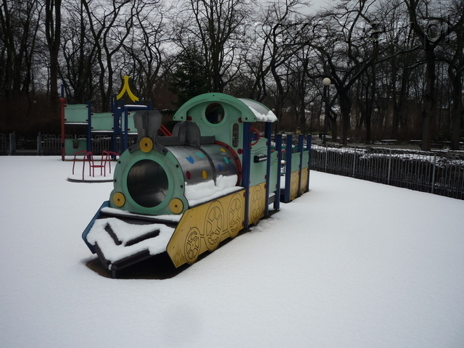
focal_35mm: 32
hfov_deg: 56.8
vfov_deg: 44.2
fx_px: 429
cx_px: 232
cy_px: 174
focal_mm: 5.2
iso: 100
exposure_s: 1/100
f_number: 3.5
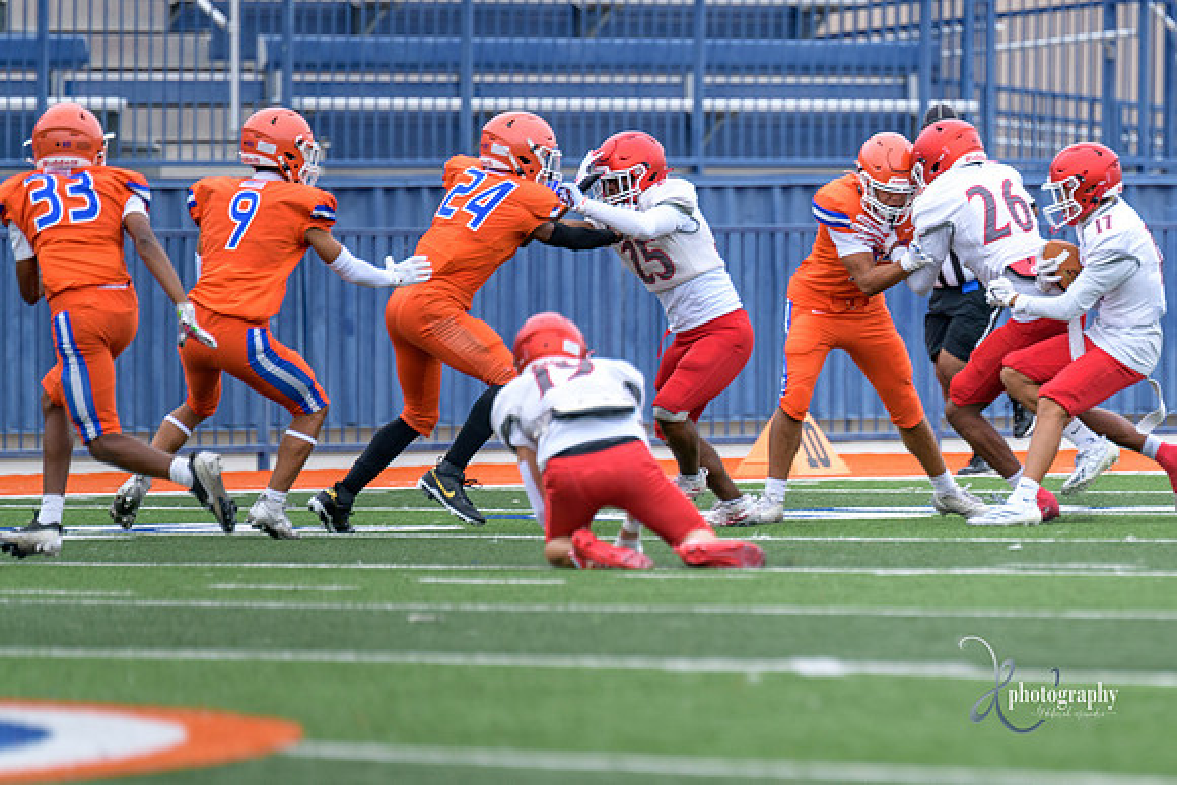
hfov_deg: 4.0
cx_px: 1022
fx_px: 17044
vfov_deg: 2.6
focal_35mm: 521
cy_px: 392
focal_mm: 300
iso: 160
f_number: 2.8
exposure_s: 1/1000
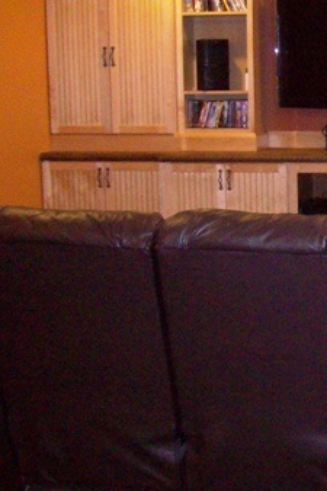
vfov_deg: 29.1
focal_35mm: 69
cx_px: 407
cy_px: 184
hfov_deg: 18.5
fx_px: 941
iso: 320
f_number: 2.8
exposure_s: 1/40
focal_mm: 5.8
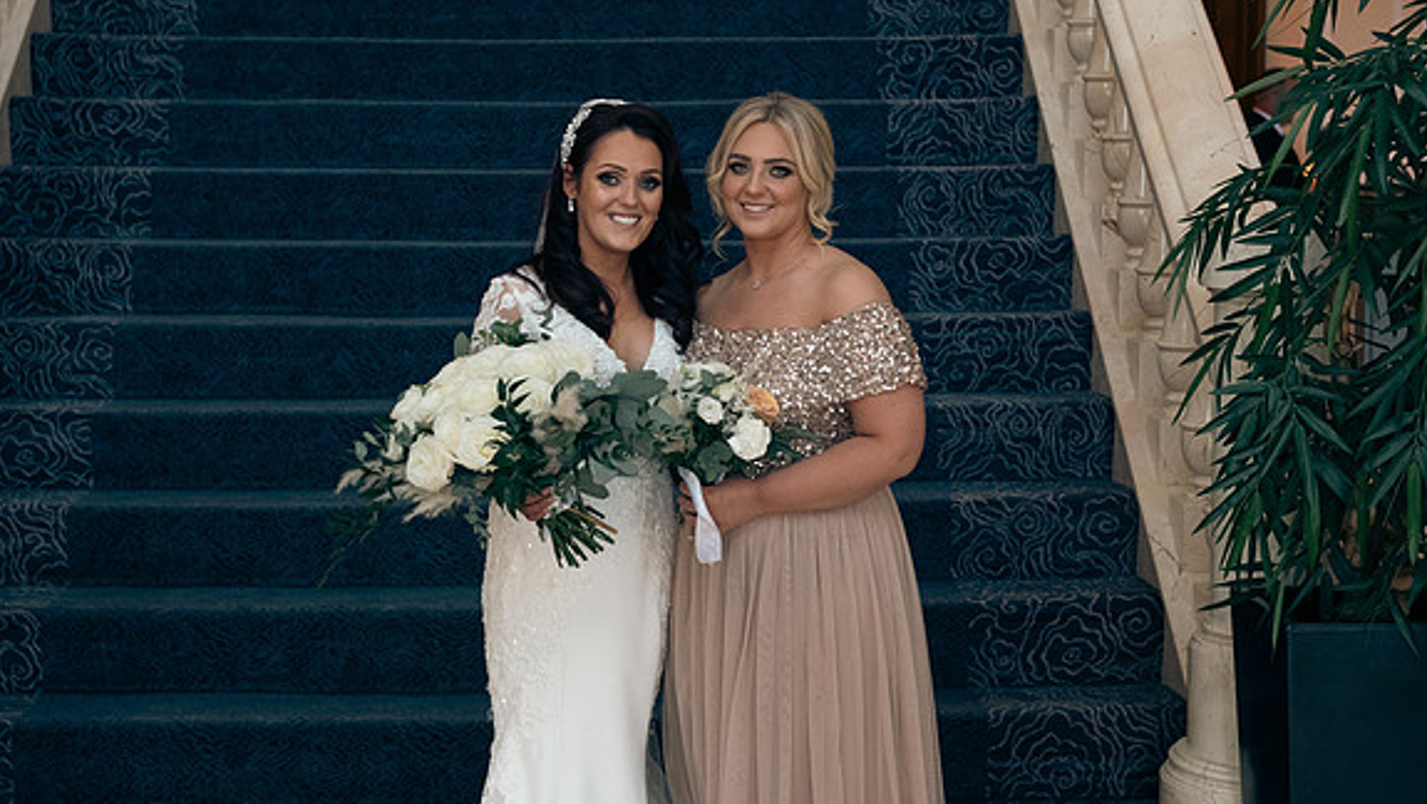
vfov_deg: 15.9
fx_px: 2877
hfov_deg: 27.9
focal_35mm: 76
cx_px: 712
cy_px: 373
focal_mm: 70
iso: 1250
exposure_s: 1/125
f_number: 5.6
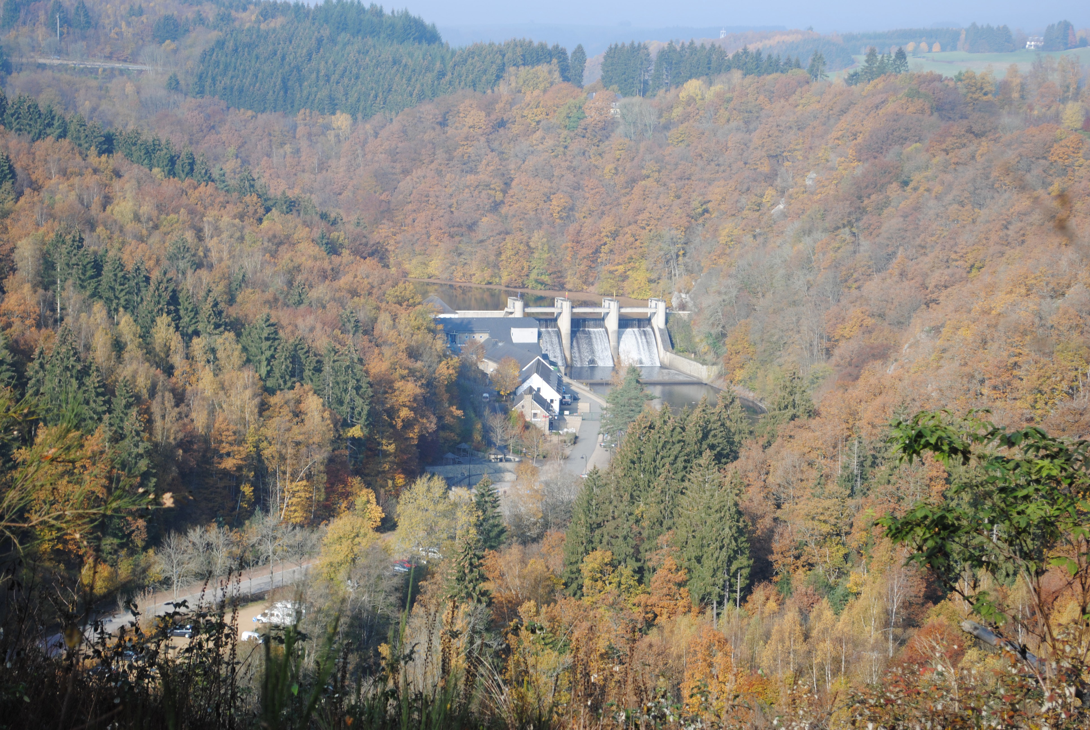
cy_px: 365
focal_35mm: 82
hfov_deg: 24.6
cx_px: 545
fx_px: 2501
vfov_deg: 16.6
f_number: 6.3
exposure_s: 1/160
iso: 100
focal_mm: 55
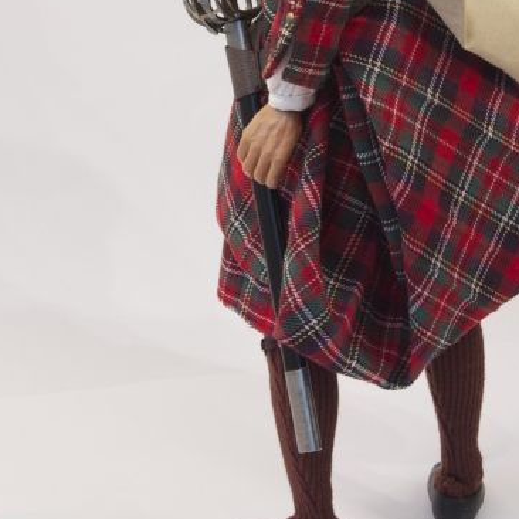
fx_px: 2477
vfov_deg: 11.9
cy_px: 58
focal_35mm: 146
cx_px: 361
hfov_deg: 11.9
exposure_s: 1/6
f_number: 11
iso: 400
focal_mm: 42
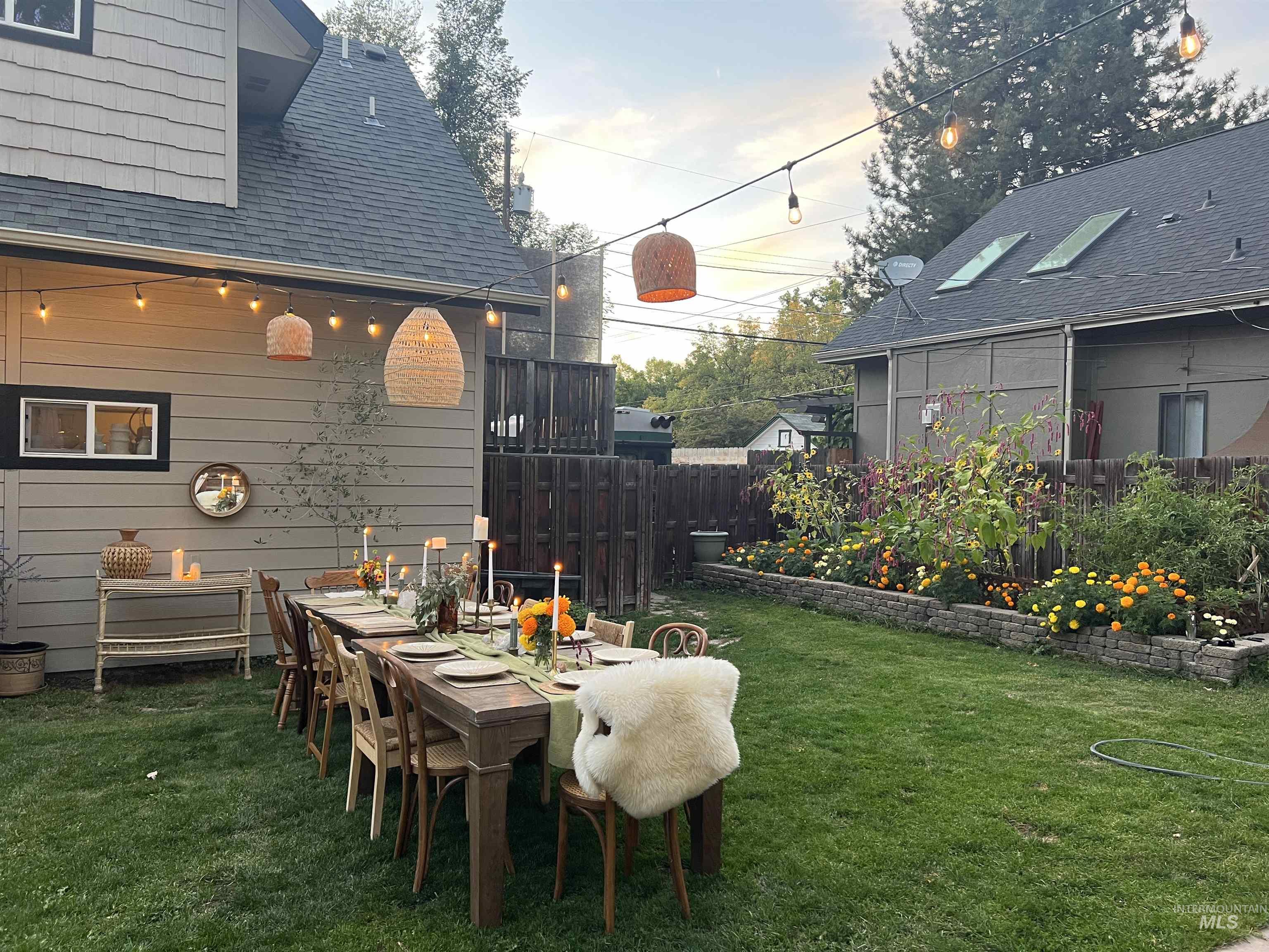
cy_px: 476
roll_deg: -1.1
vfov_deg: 53.1
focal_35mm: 26
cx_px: 634
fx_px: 953
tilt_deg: -1.7
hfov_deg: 67.3
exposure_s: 1/60
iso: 100
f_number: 1.5
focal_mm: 5.7
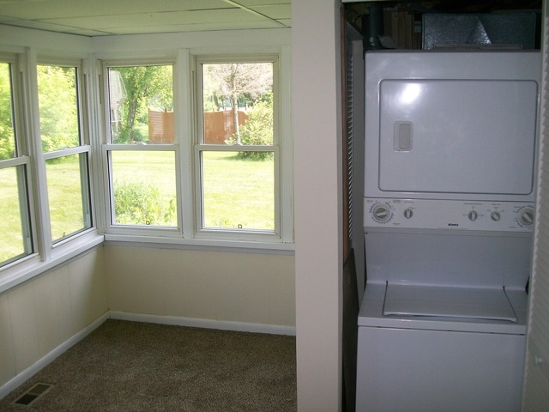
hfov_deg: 51.4
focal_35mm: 36
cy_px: 206
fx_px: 571
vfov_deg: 39.7
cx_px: 274
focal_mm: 6
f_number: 2.7
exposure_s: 1/125
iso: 80
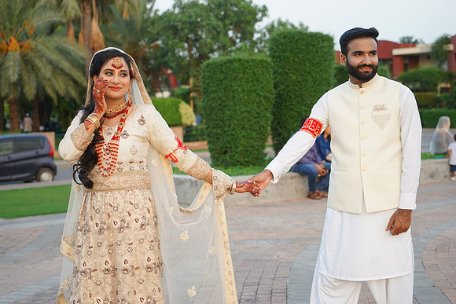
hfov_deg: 32.4
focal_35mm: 62
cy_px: 152
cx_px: 228
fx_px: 785
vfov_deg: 21.9
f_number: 4
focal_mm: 62
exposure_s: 1/200
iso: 400
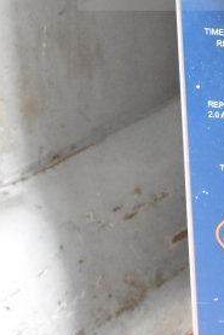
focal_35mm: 119
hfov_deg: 11.4
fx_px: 1109
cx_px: 213
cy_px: -85
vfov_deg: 16.4
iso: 6400
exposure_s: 1/200
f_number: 7.1
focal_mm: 24
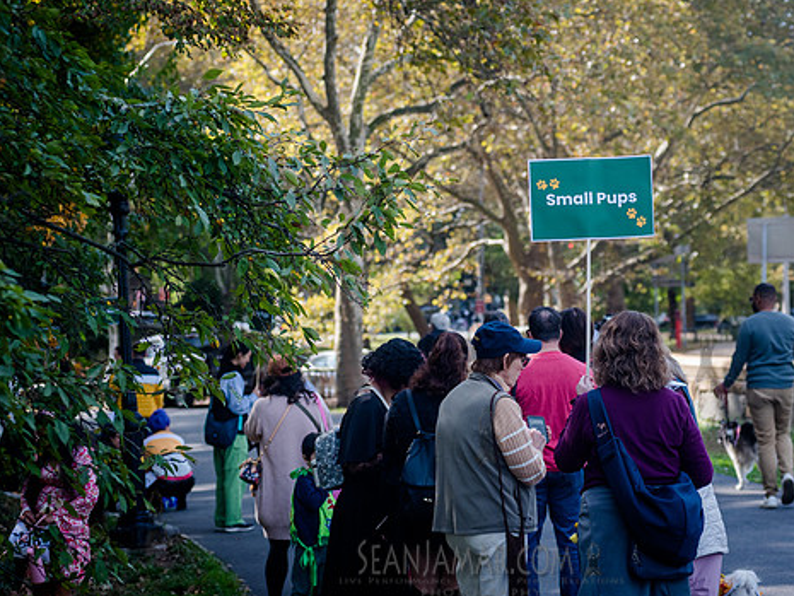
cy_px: 269
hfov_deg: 20.4
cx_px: 485
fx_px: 2203
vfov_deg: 15.4
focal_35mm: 96
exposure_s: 1/1250
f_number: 4
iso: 1000
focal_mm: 80
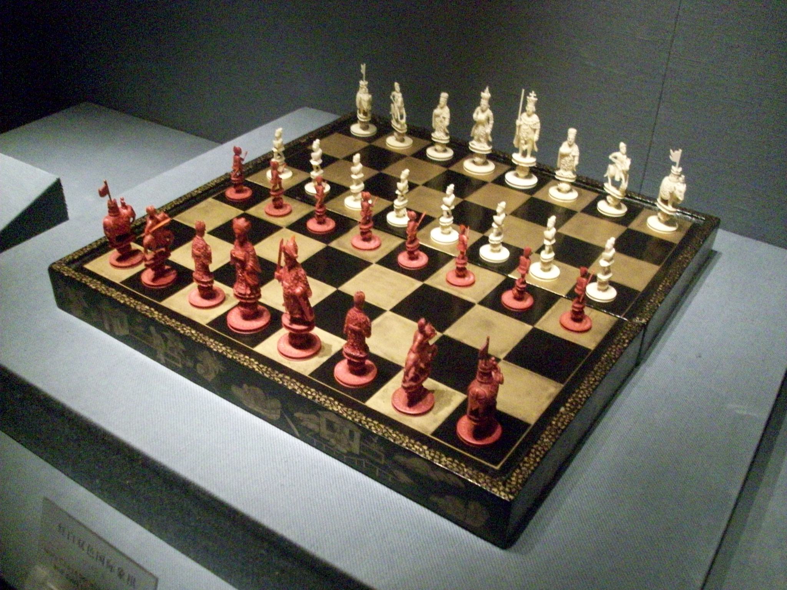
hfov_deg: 54.0
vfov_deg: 41.8
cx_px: 394
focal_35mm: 34
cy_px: 295
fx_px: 773
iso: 800
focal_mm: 5.7
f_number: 2.8
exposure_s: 1/15.2
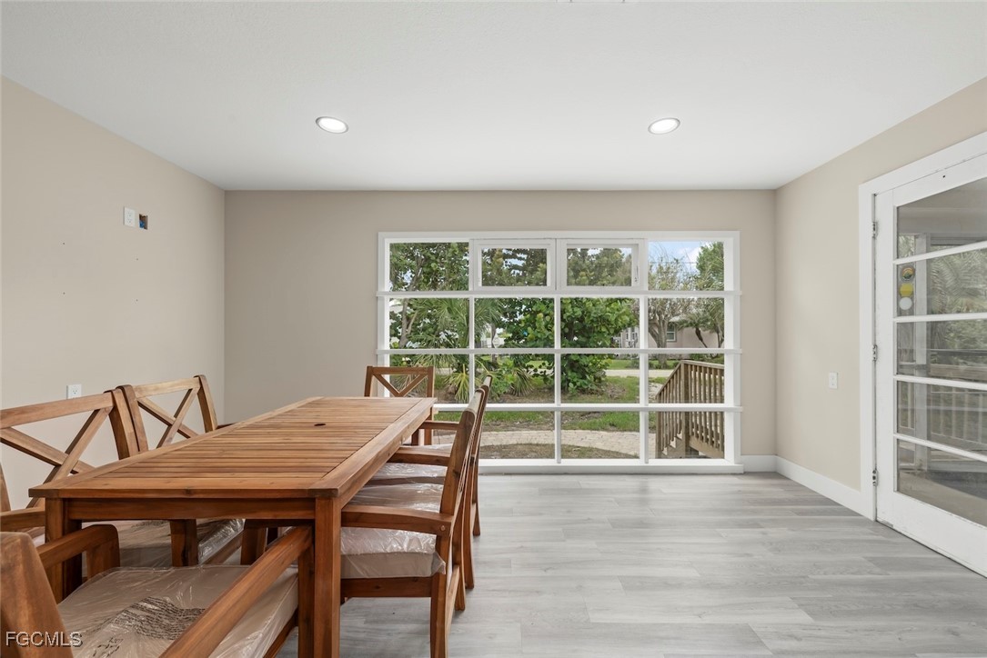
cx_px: 494
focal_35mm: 14
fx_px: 384
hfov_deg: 104.2
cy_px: 329
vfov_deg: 81.2
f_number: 10
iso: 160
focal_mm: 14
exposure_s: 1/5
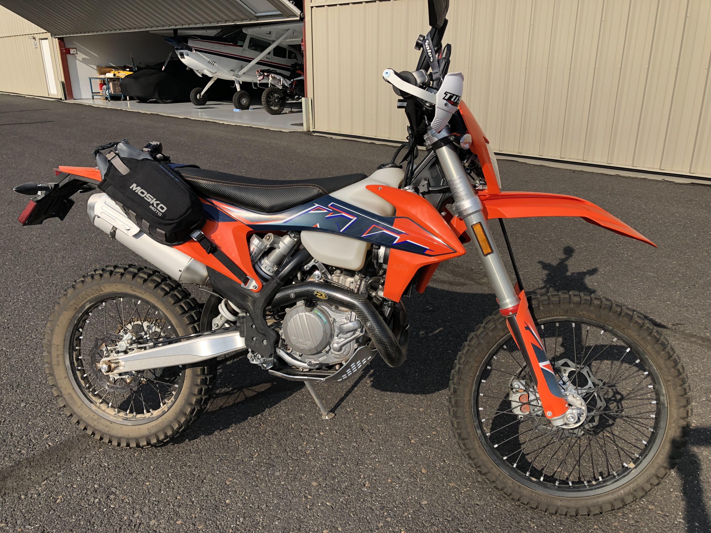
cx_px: 356
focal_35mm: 28
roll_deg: +0.9
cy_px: 266
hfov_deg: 63.4
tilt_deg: -18.8
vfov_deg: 49.7
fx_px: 575
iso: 20
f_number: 1.8
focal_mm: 3.99
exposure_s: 1/1946
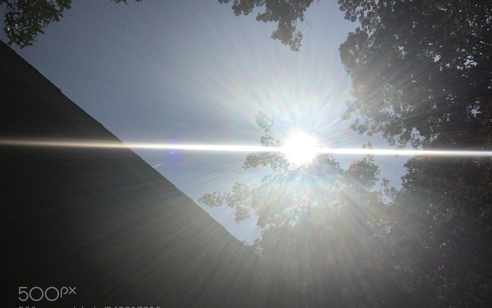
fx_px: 443
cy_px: 149
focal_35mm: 33
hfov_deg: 58.1
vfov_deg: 38.3
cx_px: 246
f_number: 2.2
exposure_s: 1/3472
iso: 32
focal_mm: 2.65
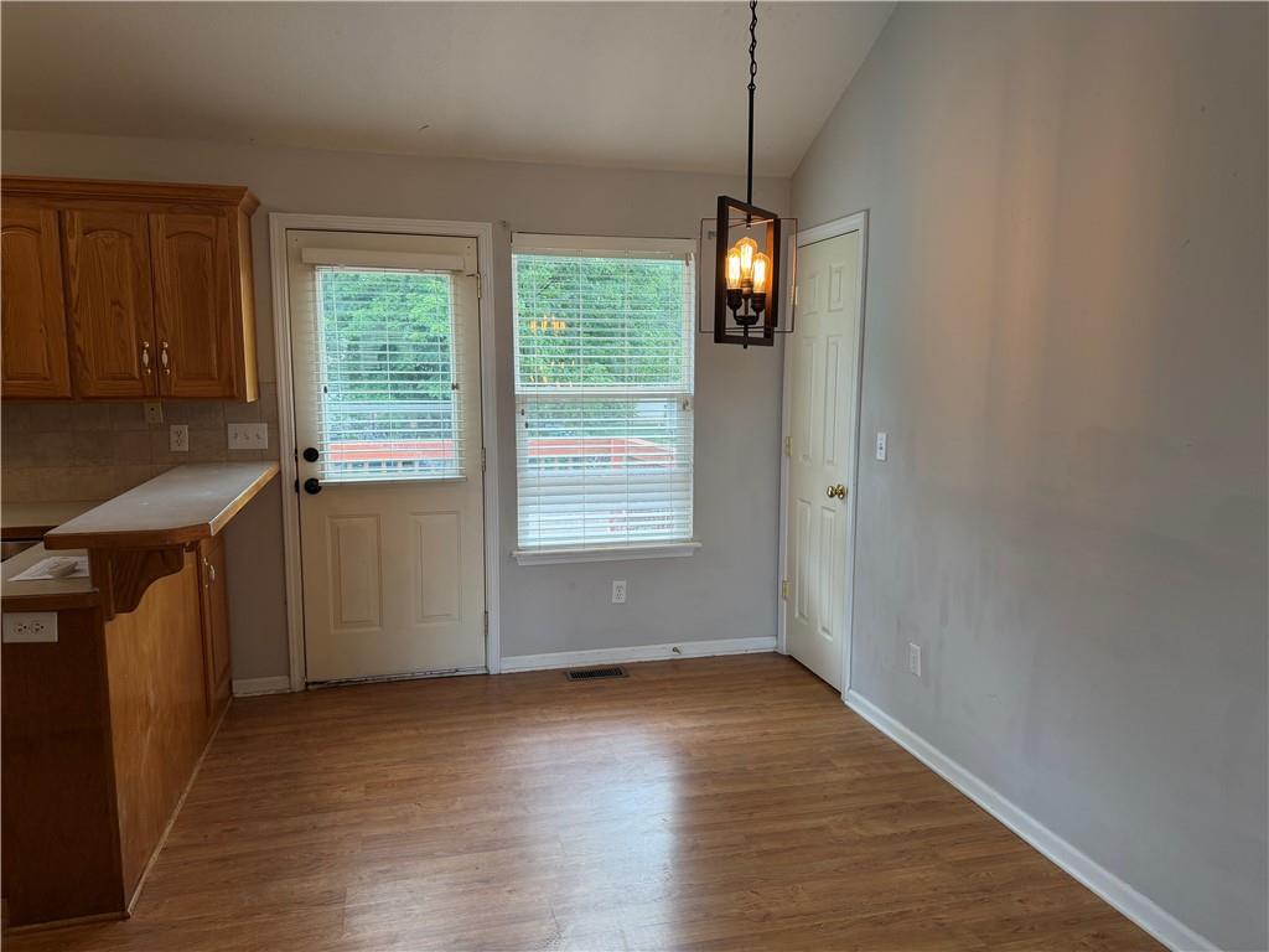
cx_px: 634
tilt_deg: -7.5
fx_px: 880
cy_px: 476
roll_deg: +0.1
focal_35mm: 24
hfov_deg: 71.6
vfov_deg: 56.8
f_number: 1.78
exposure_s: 1/120
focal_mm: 6.76
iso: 125
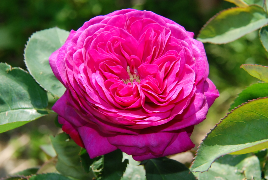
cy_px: 90
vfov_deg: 6.3
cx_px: 134
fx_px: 1622
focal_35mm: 218
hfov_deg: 9.4
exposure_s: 1/200
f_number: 16
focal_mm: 145
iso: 800
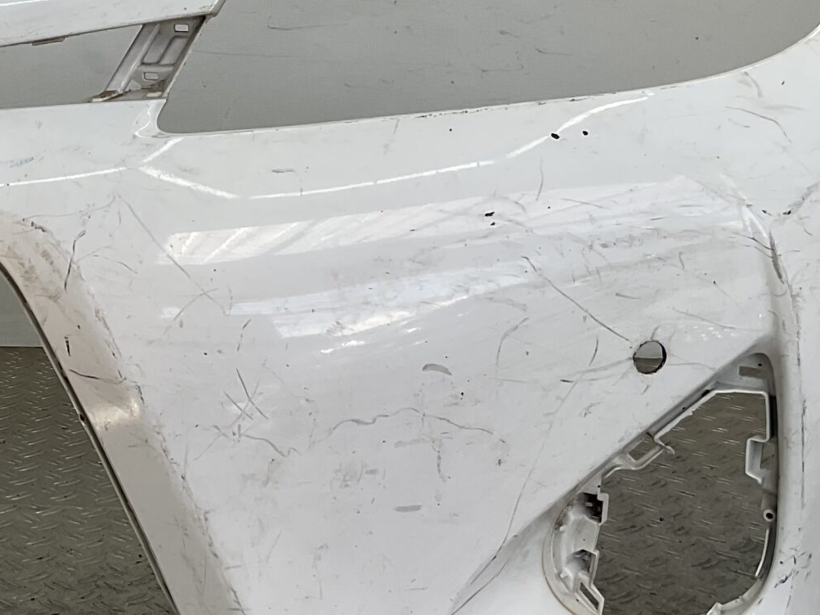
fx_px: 1753
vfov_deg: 19.8
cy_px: 198
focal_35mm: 74
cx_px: 43
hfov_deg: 25.3
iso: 16
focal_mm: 3
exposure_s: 1/292
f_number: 1.8
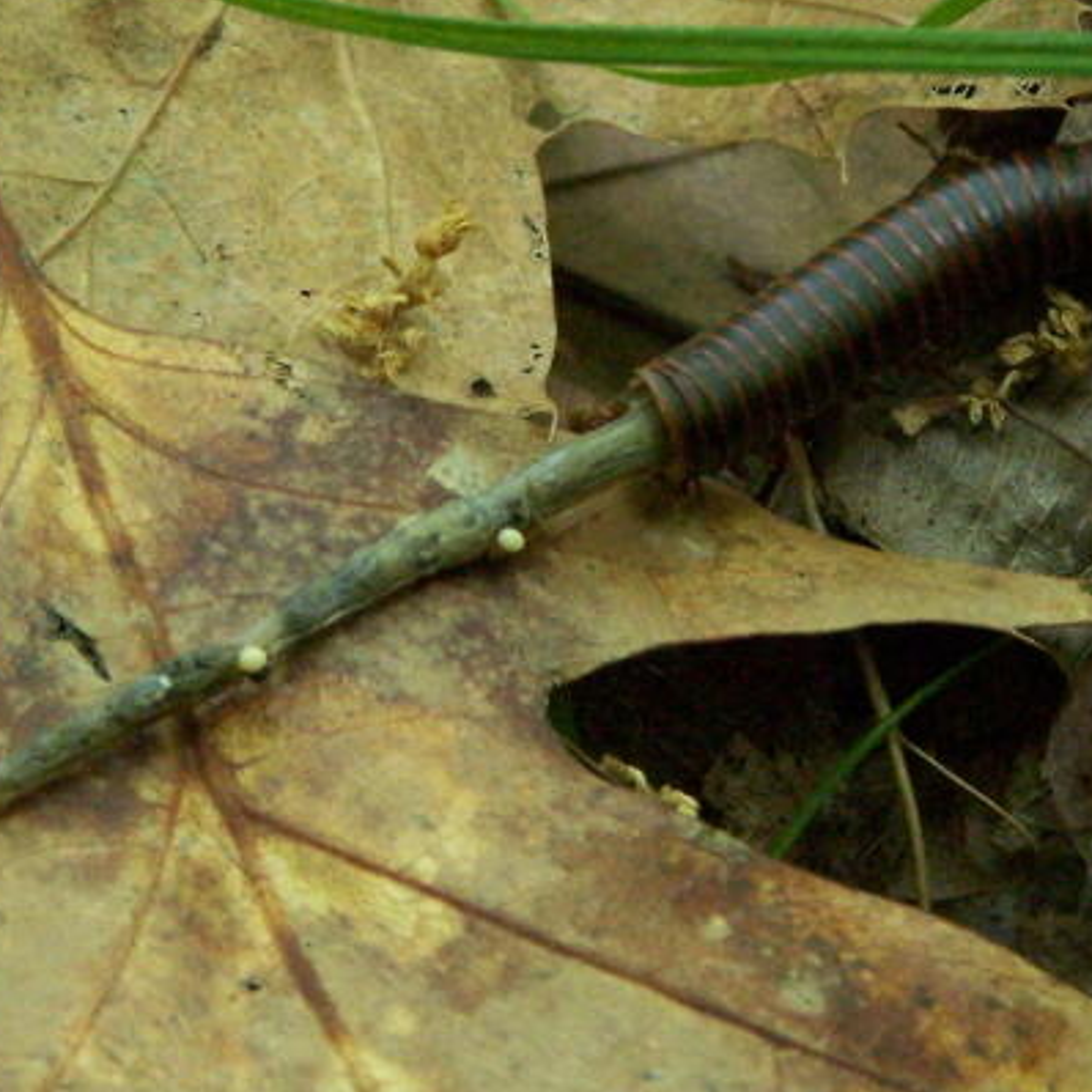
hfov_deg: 4.8
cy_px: 398
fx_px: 12920
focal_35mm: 362
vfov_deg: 4.8
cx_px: 705
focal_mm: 26.4
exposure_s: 1/250
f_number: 3.2
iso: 400
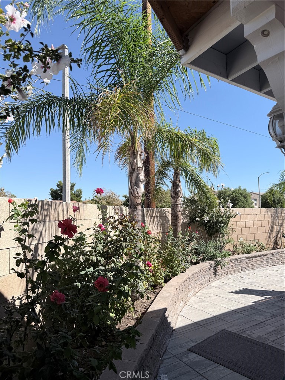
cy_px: 190
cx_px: 142
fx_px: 263
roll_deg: +0.2
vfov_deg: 71.6
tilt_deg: +5.0
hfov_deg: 56.8
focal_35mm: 24
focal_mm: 6.76
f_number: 1.78
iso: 80
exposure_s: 1/3759
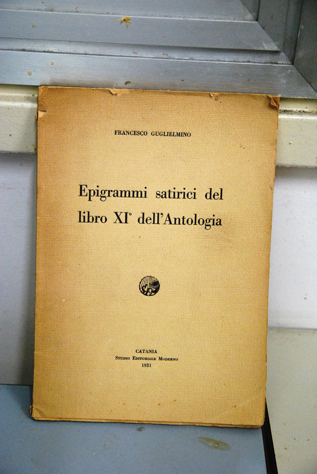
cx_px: 158
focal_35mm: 63
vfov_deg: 31.9
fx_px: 830
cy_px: 237
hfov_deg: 21.6
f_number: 5
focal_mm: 42
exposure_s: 1/60
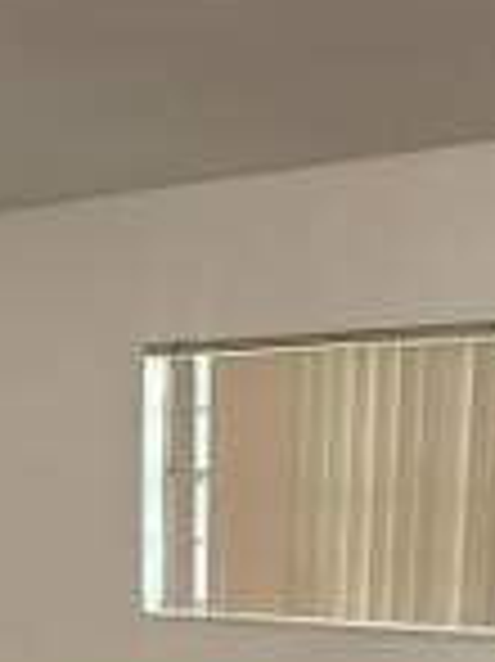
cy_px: 730
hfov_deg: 23.8
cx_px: 130
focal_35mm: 61
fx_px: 1165
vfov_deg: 28.7
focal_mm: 2.22
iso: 250
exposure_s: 1/60
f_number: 2.2
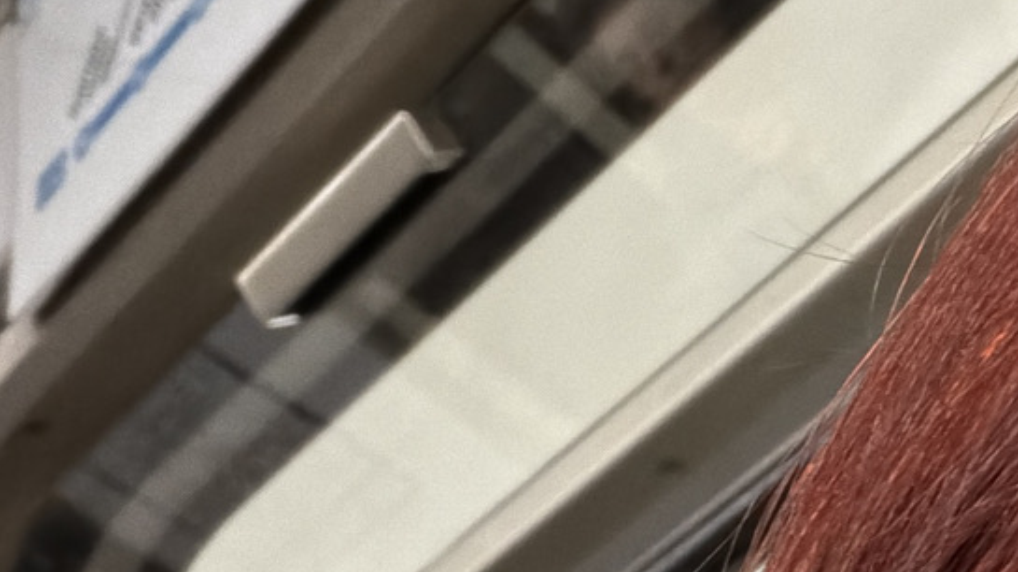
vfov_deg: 12.9
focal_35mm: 92
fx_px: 2482
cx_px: 1420
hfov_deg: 20.6
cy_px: 634
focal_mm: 2.71
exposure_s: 1/60
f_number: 1.9
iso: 250
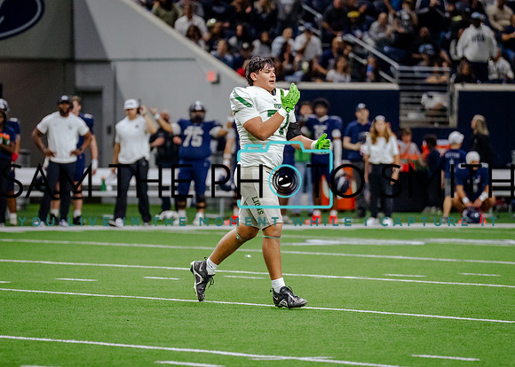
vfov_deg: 4.6
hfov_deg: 6.4
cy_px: 179
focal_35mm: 316
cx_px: 255
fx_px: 4616
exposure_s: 1/1250
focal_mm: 200
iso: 3200
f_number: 2.8
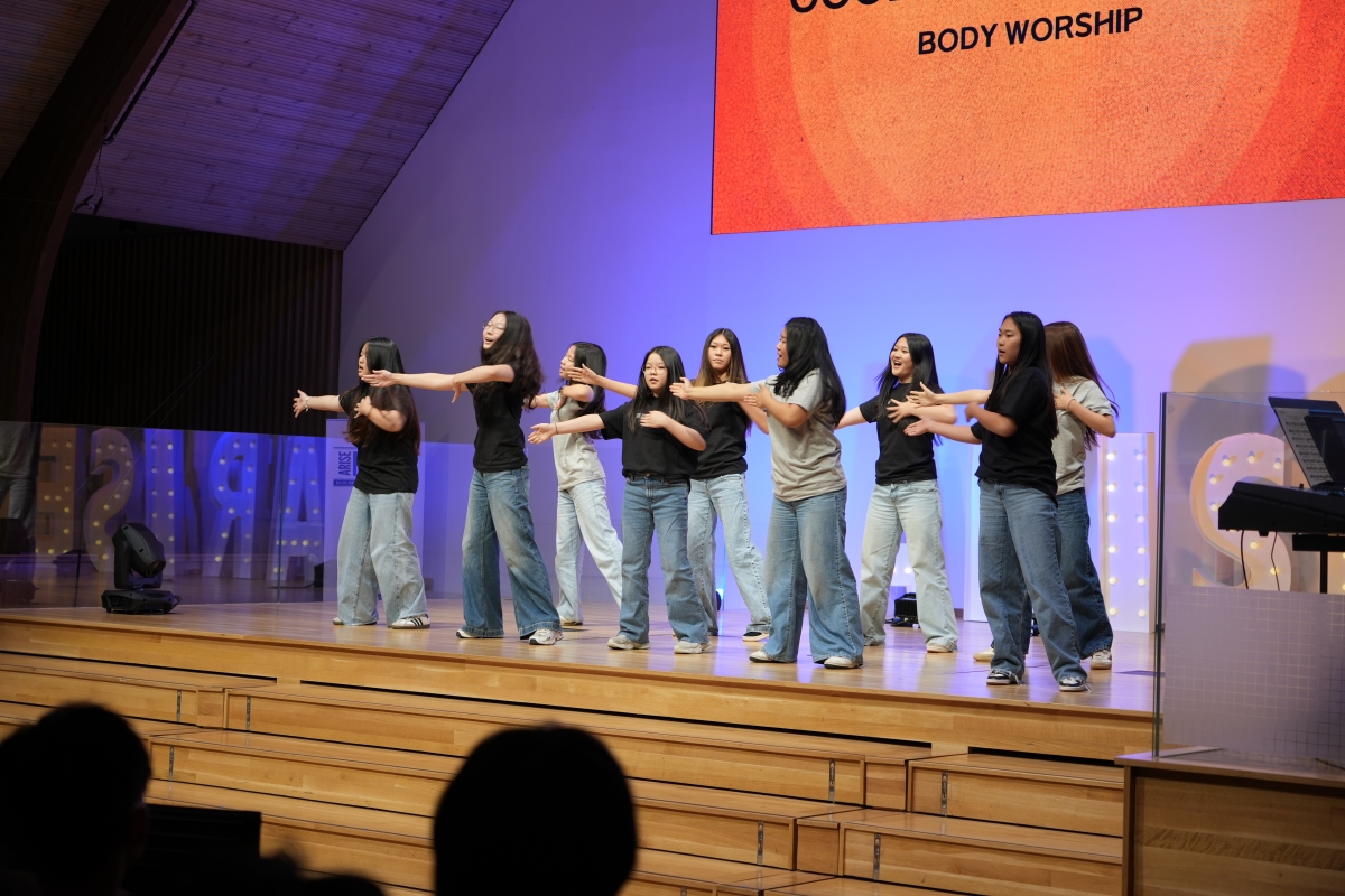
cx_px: 672
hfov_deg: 33.4
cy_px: 448
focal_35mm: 60
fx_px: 2241
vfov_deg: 22.6
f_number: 4
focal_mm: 60
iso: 320
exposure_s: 1/60
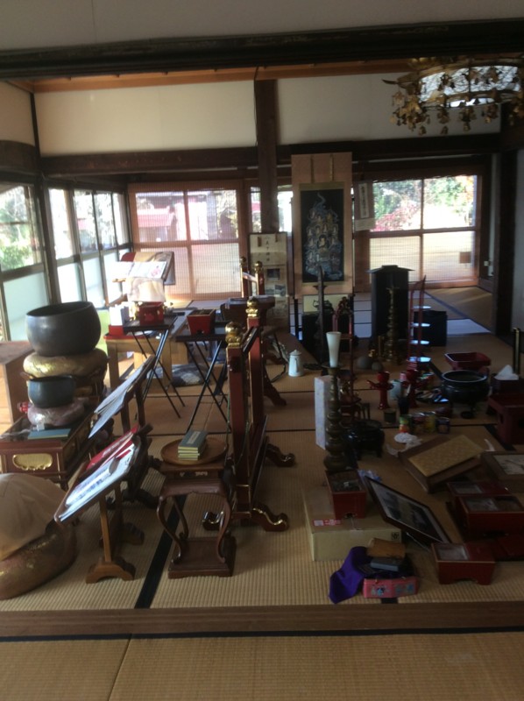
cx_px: 262
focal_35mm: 32
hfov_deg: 44.1
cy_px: 350
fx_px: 647
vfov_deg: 56.9
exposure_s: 1/24
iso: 40
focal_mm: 3.3
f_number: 2.4
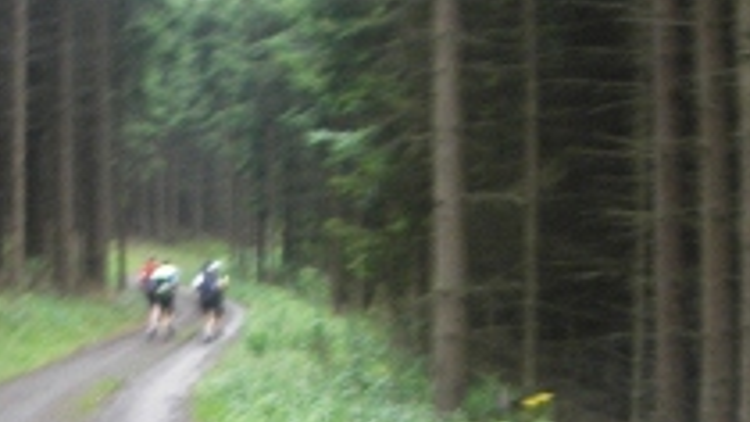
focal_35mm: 79
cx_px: 161
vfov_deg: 15.2
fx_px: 1571
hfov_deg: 26.4
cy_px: 325
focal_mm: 6.3
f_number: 3.3
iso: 100
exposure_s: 1/25
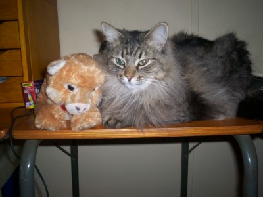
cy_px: 98
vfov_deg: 39.7
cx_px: 132
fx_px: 274
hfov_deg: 51.4
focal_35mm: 36
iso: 140
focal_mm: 5.9
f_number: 4.5
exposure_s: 1/64
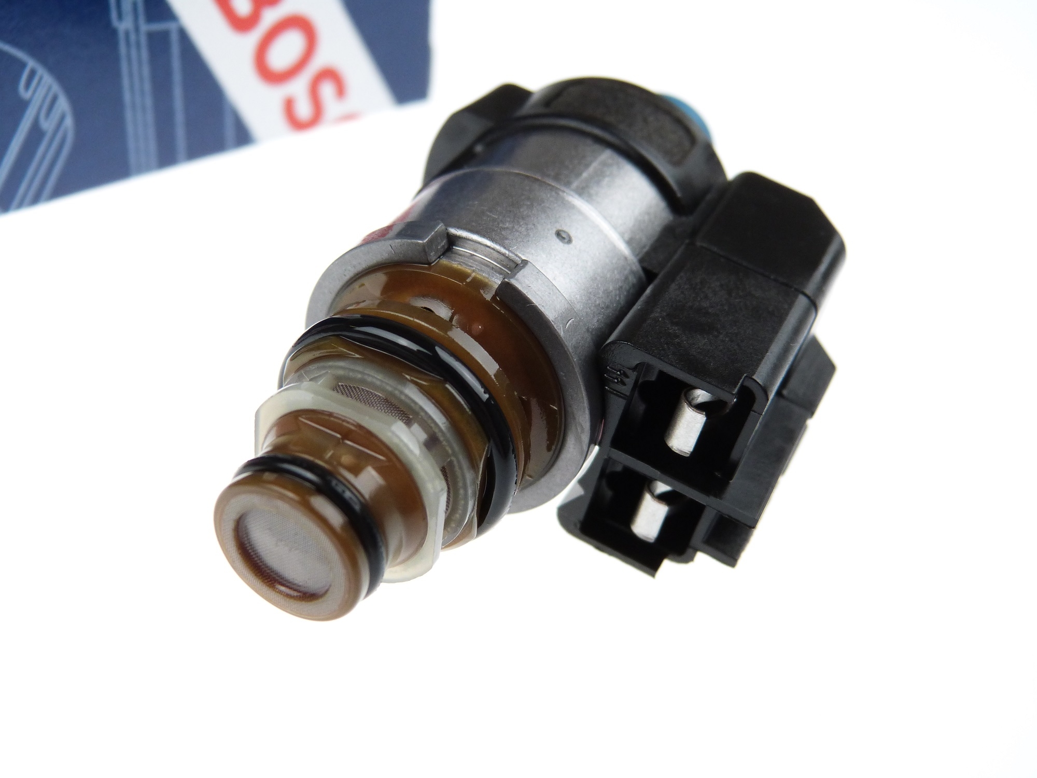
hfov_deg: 42.9
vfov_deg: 32.9
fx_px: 1318
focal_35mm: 44
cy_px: 389
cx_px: 518
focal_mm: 7.9
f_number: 3.2
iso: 200
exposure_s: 1/160
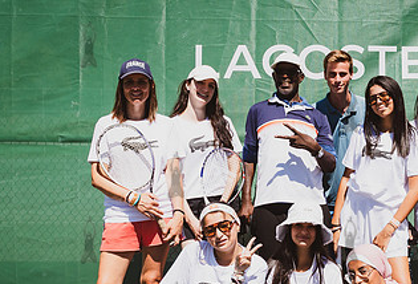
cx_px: 339
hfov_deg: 30.9
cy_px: 181
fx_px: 736
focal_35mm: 63
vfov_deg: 21.8
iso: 200
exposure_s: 1/800
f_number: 5.6
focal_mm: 27
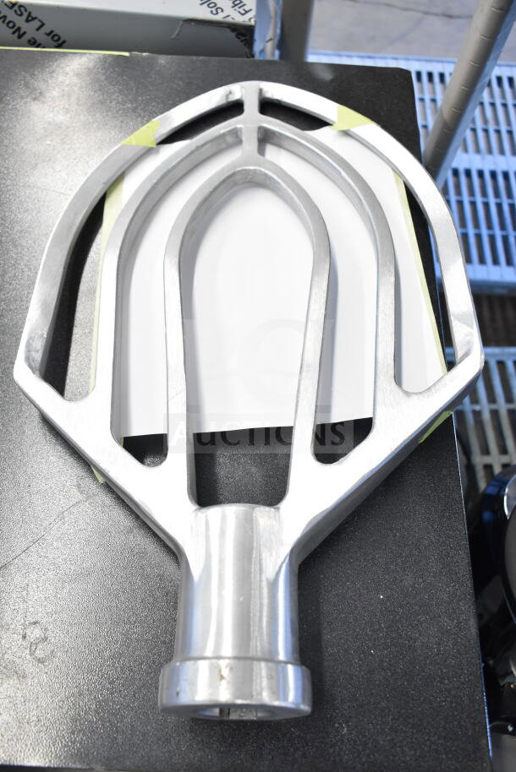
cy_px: 386
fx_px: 677
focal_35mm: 32
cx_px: 258
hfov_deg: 41.7
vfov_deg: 59.5
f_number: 4.5
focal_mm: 21
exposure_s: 1/80
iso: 1600
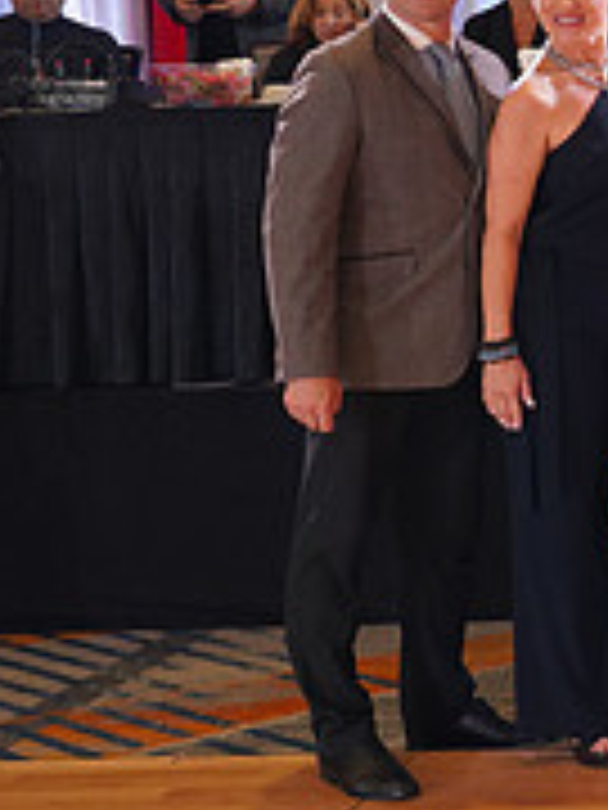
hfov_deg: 13.1
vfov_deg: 20.3
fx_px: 2248
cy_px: 205
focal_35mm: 96
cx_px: 1248
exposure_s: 1/160
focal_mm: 31
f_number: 4.5
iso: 2000
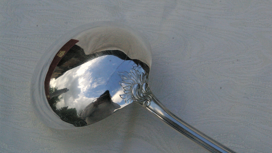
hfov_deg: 49.4
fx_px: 296
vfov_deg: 29.0
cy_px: 73
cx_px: 136
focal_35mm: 41
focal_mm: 26
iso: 1600
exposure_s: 1/1000
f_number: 9.5
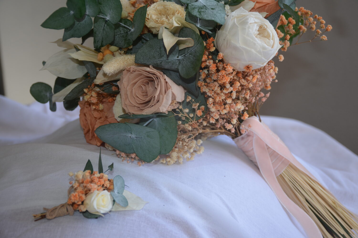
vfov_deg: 21.5
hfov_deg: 31.9
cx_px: 179
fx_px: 625
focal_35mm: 63
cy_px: 119
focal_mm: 42
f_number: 4.5
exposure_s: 1/125
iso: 280
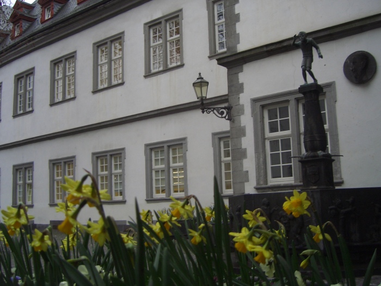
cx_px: 190
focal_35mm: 39
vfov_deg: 36.8
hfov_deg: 47.9
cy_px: 143
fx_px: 429
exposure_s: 1/80
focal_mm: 8
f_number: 2.8
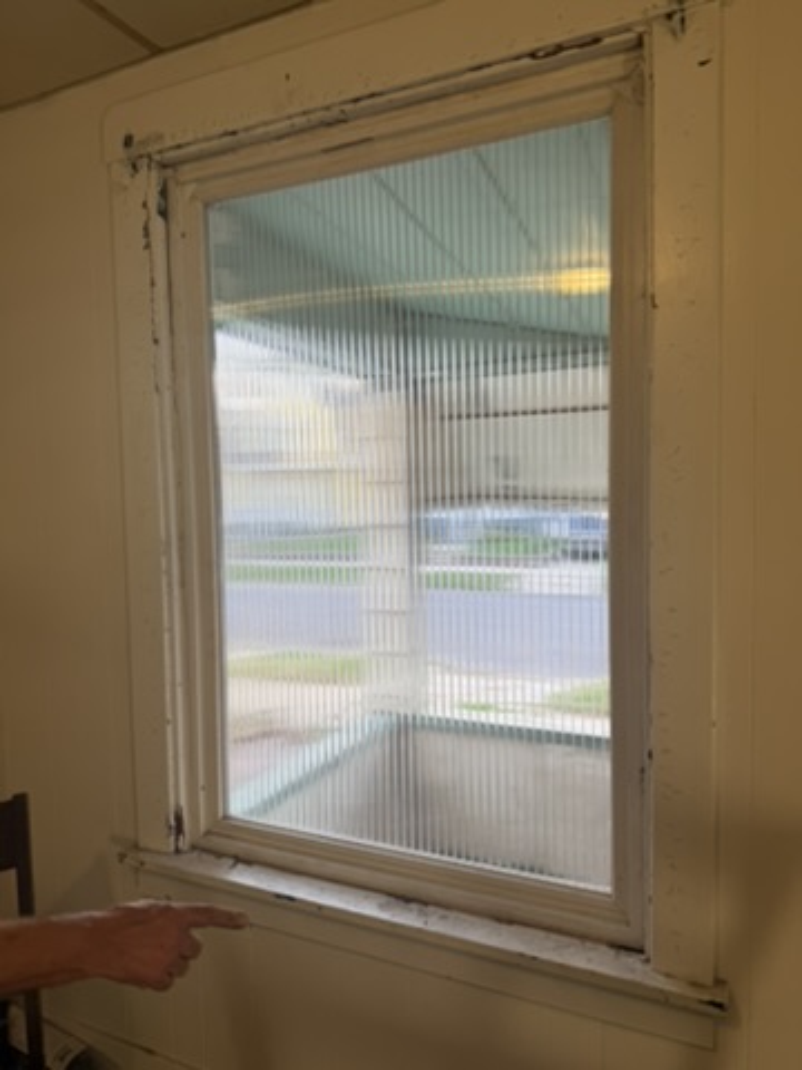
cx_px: 401
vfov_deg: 71.6
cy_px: 535
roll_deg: -0.2
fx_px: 741
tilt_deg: -1.7
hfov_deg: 56.8
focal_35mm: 24
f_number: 1.78
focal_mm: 6.76
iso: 100
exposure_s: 1/120
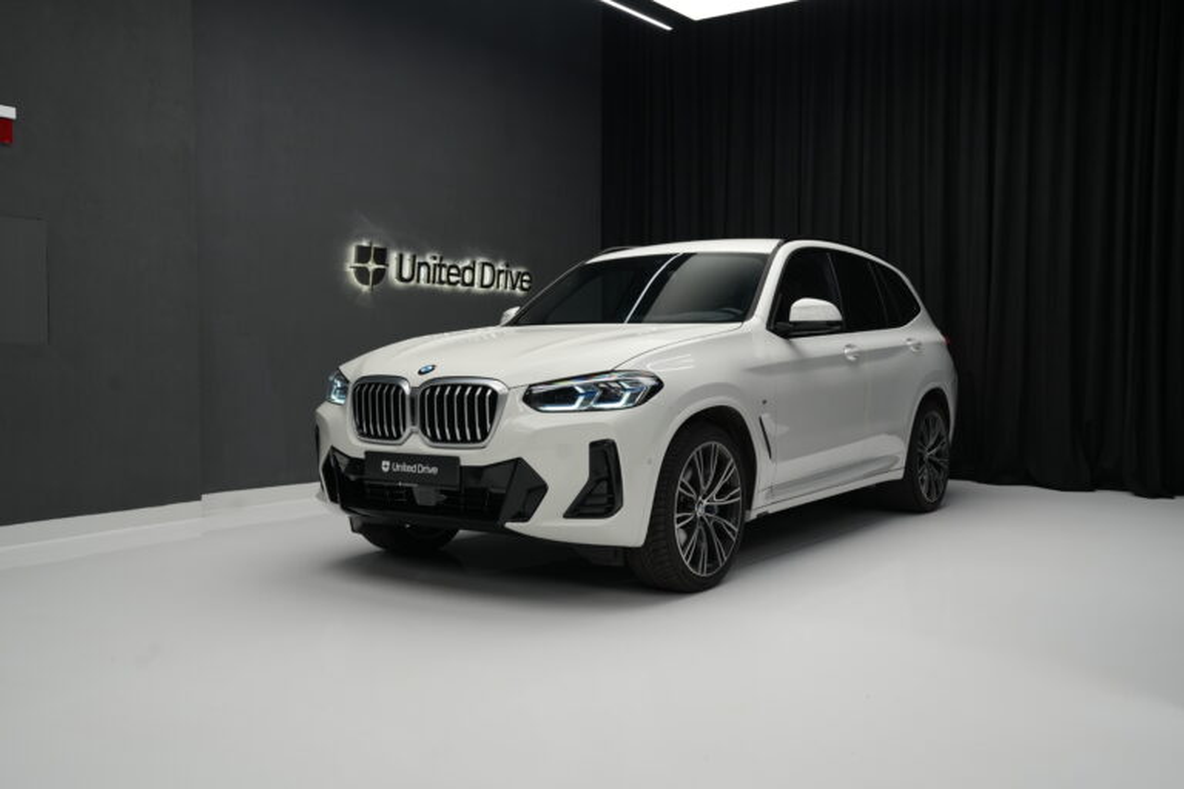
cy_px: 394
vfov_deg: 37.9
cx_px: 592
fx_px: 1151
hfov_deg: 54.4
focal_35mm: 35
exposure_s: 1/40
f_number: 6.3
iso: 1250
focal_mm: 35
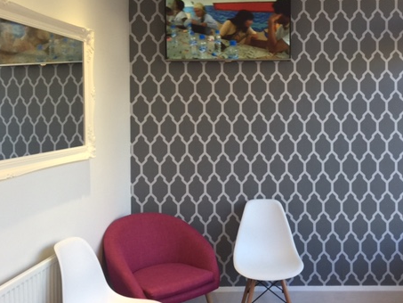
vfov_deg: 35.1
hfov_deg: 45.6
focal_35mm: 41
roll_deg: +1.0
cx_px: 238
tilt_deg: -2.6
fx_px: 477
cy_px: 127
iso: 32
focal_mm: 4.15
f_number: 2.2
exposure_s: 1/33
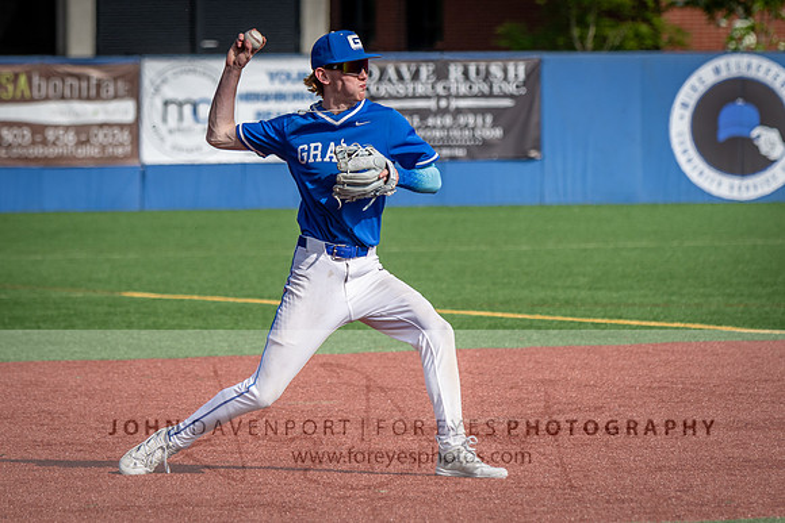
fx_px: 7713
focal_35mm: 354
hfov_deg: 5.8
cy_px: 223
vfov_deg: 3.9
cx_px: 292
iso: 180
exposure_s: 1/1600
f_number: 5.3
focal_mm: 210
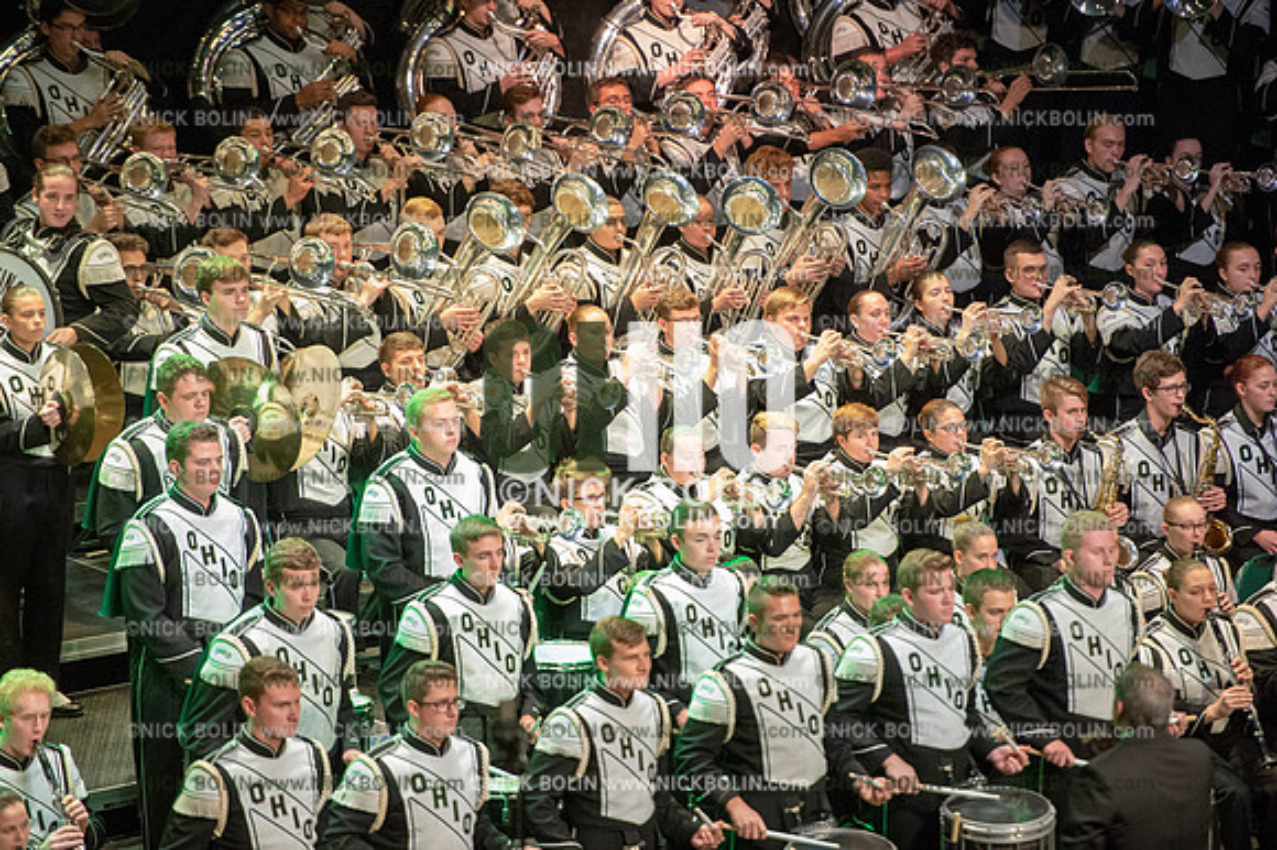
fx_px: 7090
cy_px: 425
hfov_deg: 10.3
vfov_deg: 6.9
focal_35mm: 200
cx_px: 638
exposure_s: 1/800
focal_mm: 200
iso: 8000
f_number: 2.8
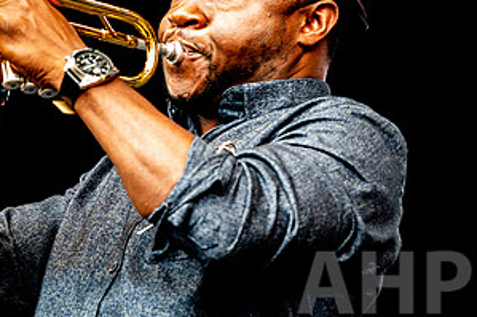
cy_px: 70
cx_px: 143
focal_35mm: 460
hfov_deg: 4.5
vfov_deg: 3.0
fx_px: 6091
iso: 2500
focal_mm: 200
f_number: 4.5
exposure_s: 1/500
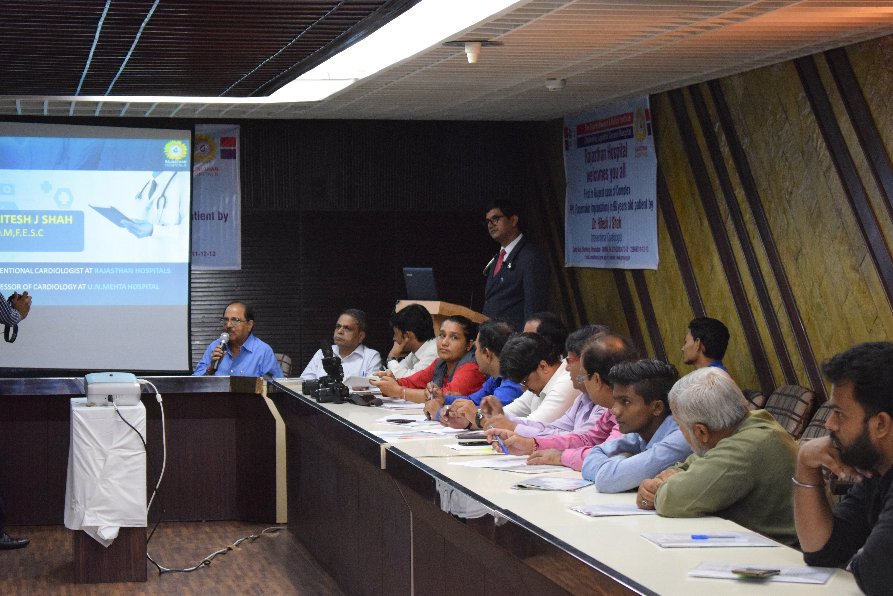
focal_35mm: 82
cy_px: 298
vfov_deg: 16.6
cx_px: 446
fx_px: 2046
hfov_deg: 24.6
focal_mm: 55
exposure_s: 1/60
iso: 4500
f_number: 5.6
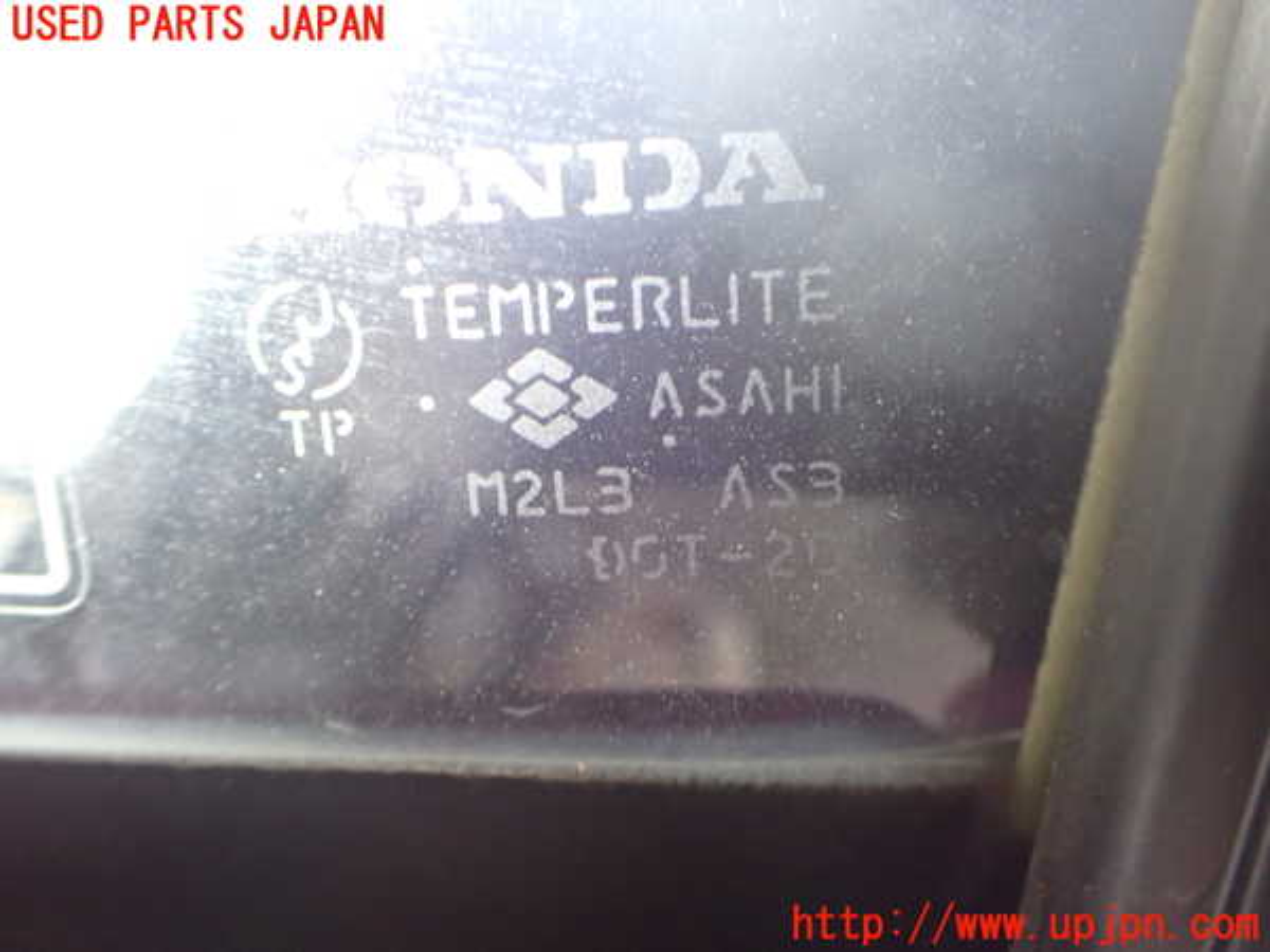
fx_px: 1101
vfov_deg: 46.8
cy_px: 476
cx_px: 635
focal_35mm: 30
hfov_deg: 60.0
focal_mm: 5.4
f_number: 2.3
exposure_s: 1/30
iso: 1000
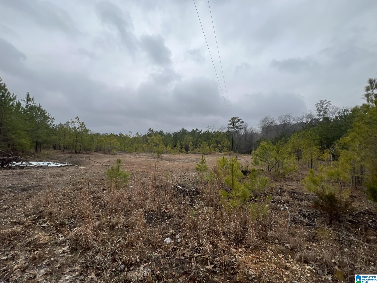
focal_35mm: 13
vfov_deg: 89.9
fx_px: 142
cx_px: 188
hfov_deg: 106.2
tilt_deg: +1.3
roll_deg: -2.2
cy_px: 142
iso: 32
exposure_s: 1/791
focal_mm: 1.57
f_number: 1.8
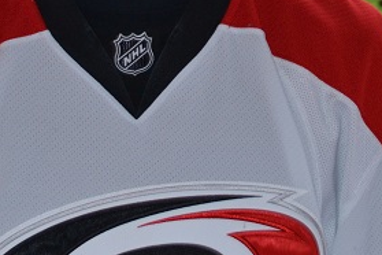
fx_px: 1475
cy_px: -46
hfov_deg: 14.8
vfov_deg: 9.7
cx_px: 170
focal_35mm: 139
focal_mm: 28
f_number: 4.5
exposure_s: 1/80
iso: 400
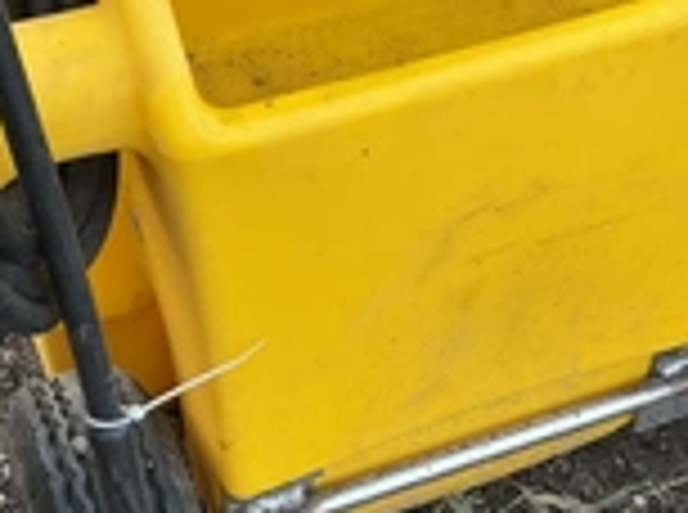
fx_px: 1507
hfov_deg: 25.6
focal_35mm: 76
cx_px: 436
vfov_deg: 19.2
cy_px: 342
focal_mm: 3
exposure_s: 1/122
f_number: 1.8
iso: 64
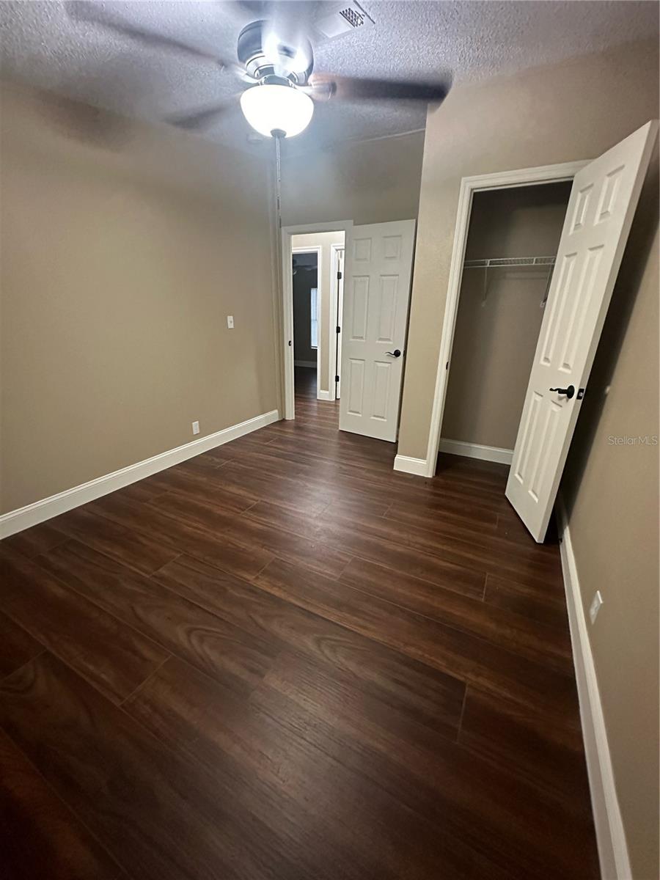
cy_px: 440
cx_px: 330
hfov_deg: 85.7
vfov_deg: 102.1
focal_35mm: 14
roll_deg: -2.3
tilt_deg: -20.0
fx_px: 356
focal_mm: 2.22
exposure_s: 1/60
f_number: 2.2
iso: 1000
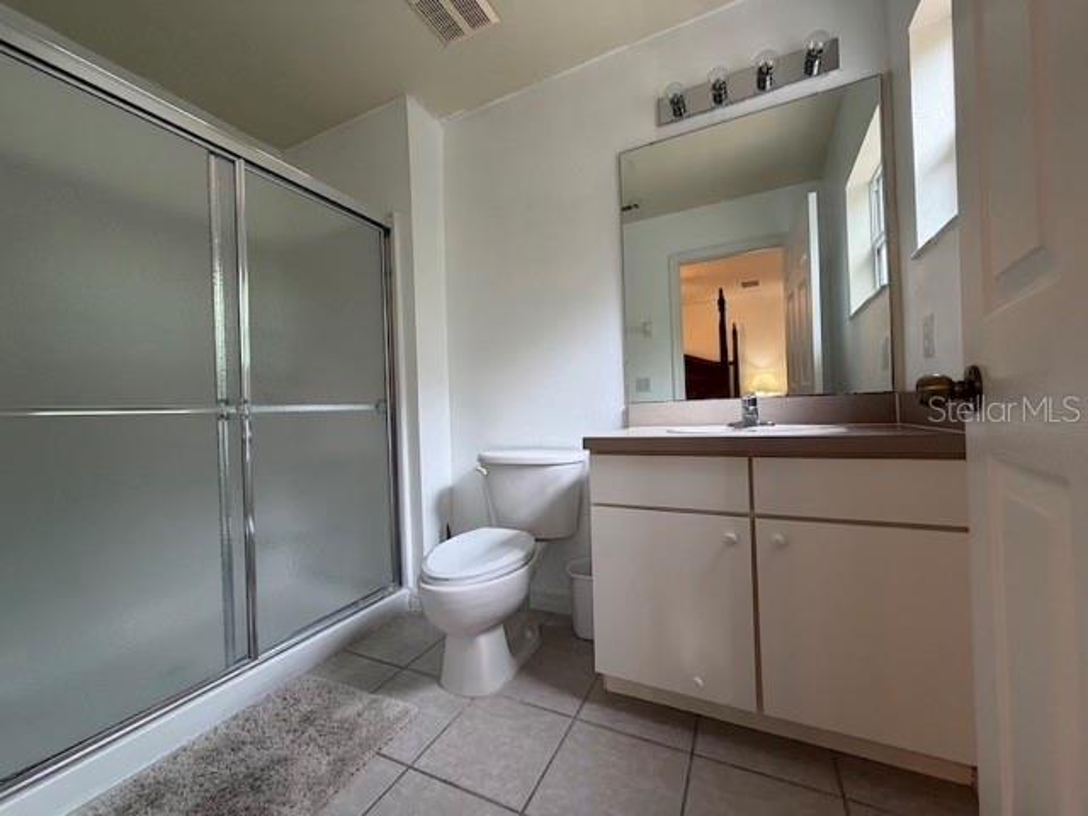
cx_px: 544
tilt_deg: +0.9
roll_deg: +1.6
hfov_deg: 102.1
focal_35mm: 14
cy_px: 408
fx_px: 440
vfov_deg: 85.7
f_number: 2.2
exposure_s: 1/120
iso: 250
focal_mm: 2.22
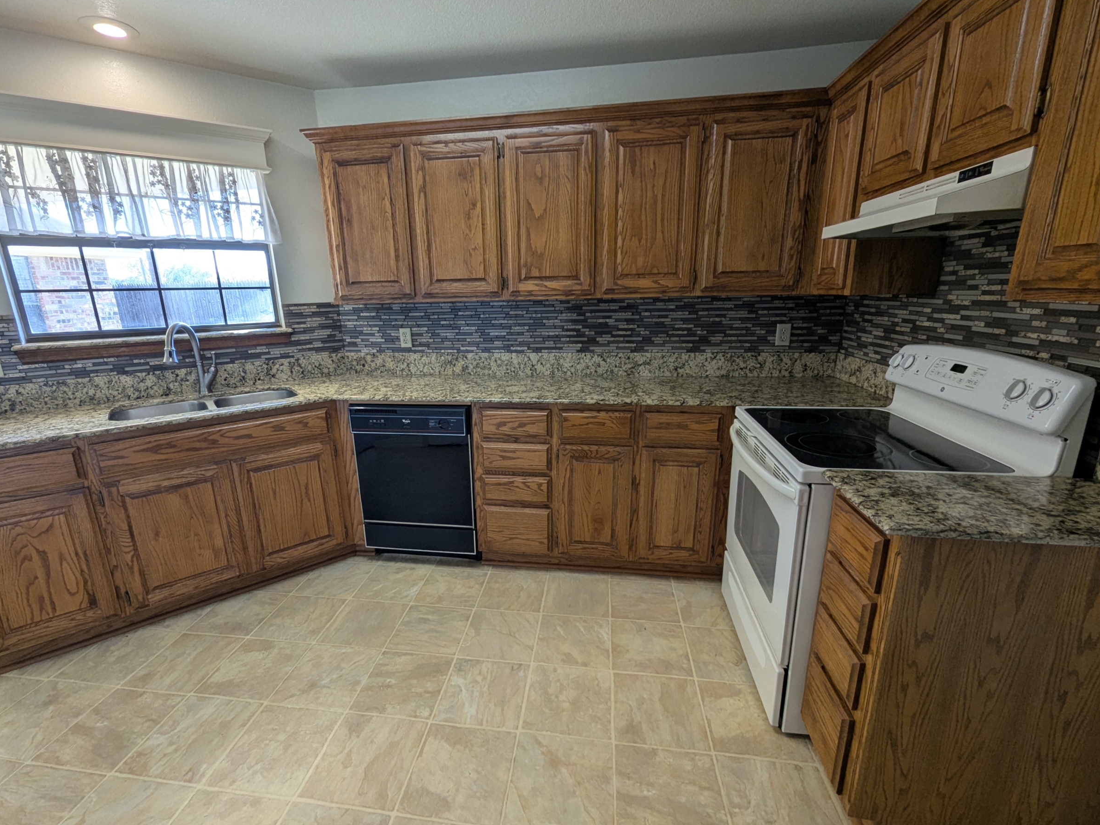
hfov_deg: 102.0
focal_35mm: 14
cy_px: 417
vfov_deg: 85.7
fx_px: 445
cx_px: 523
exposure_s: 1/120
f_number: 2.2
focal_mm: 1.95
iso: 69
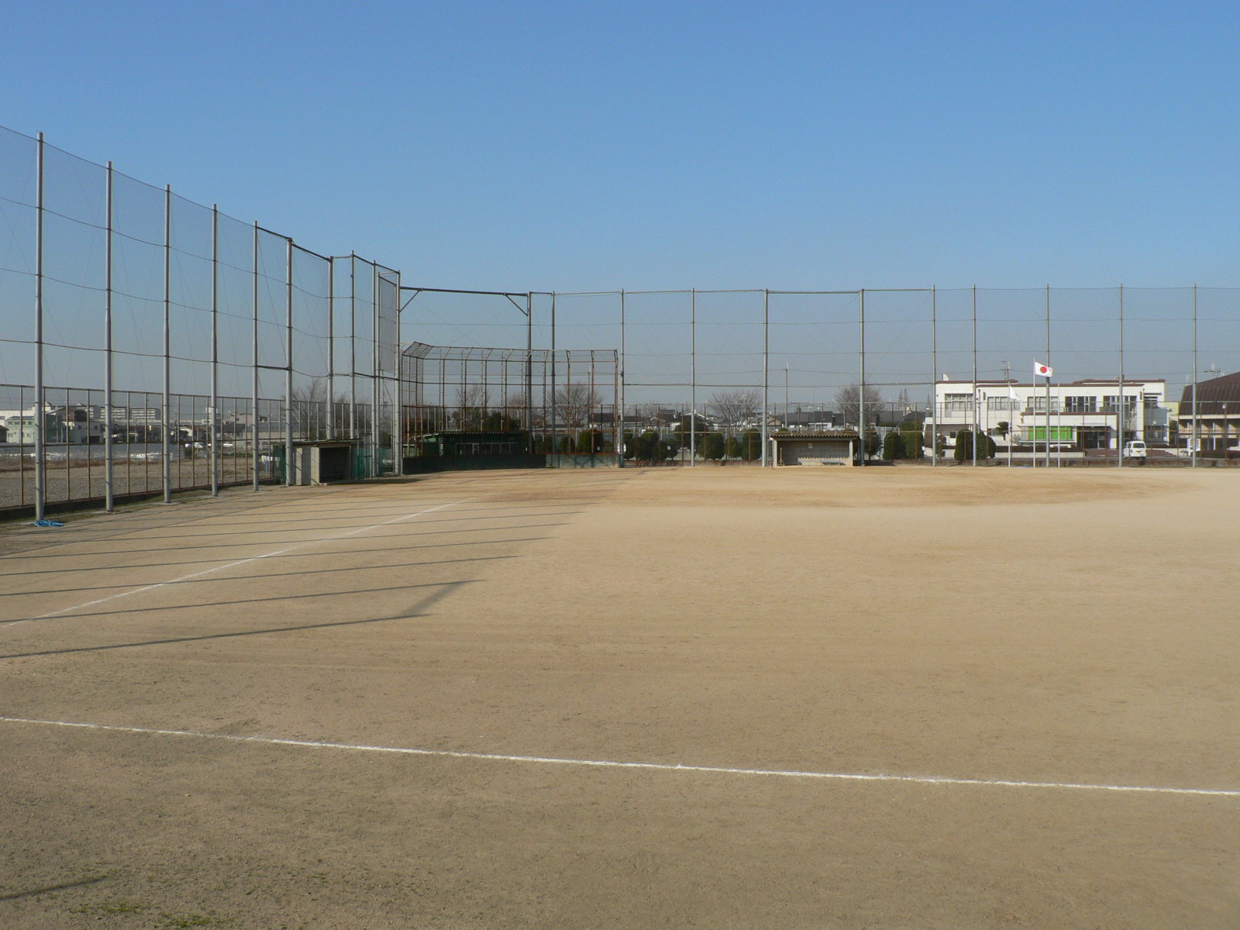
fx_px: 1290
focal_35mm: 36
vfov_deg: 39.7
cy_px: 465
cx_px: 620
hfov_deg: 51.4
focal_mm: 6
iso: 80
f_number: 5.6
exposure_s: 1/400
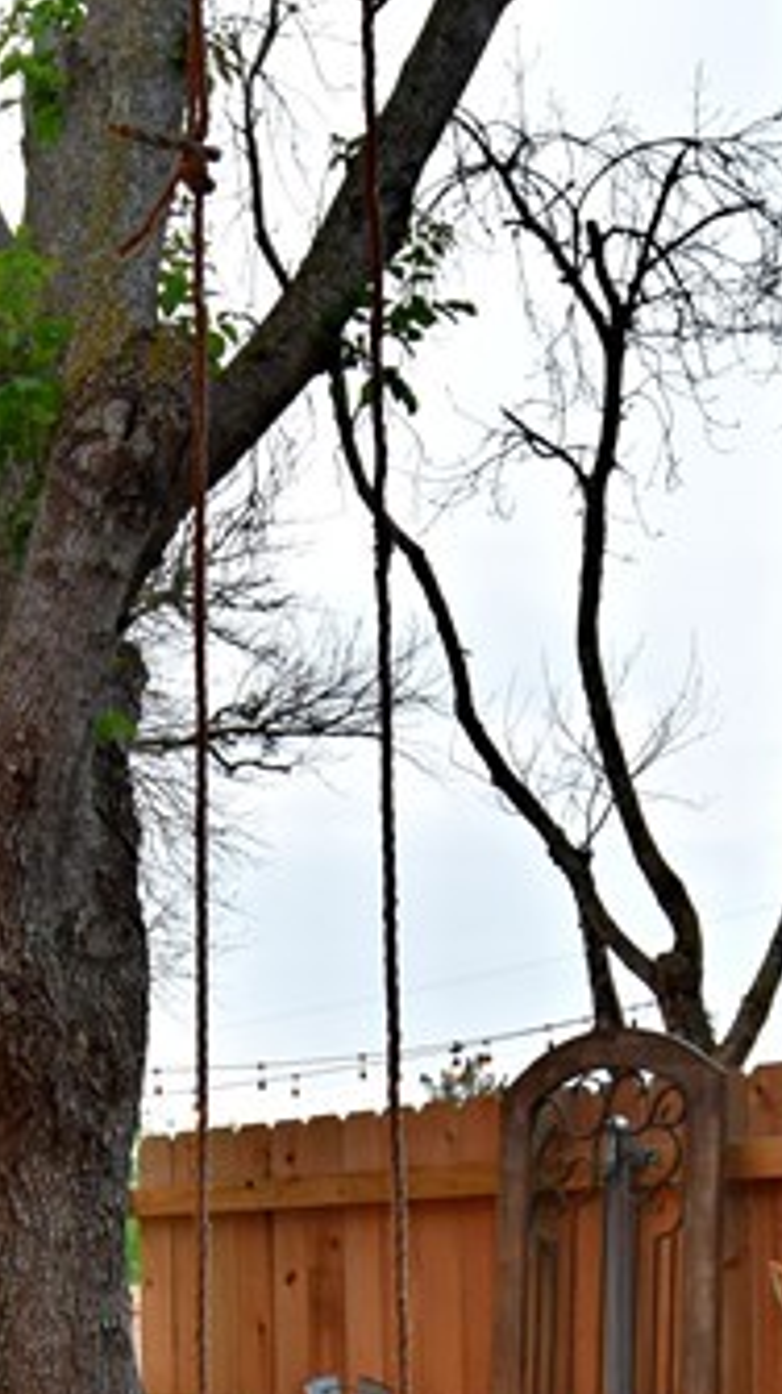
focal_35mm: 51
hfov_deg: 23.3
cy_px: 1298
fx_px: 1883
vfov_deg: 37.5
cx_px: 220
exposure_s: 1/40
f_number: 4.5
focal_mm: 10
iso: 400
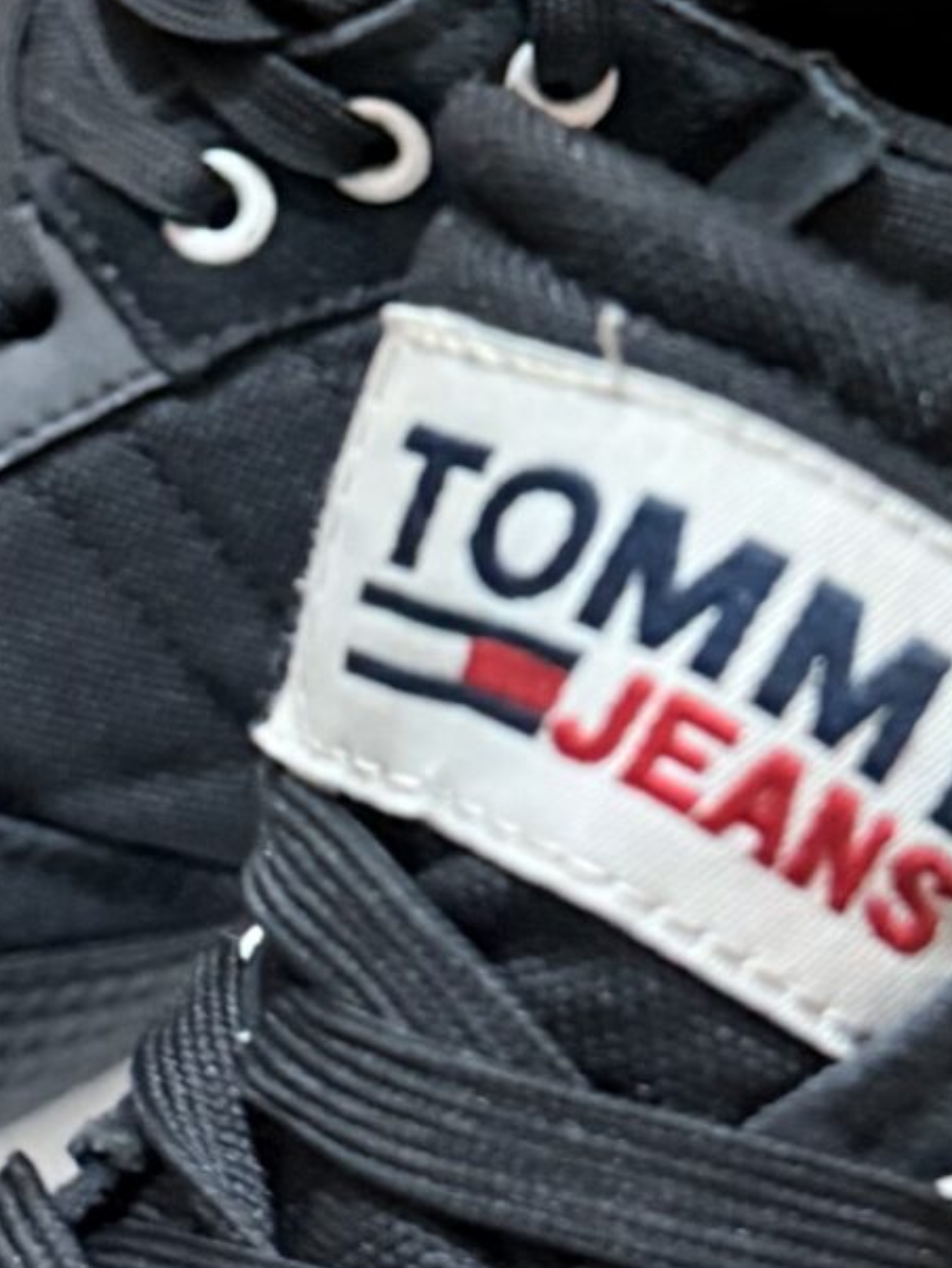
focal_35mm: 102
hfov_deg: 14.4
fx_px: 3738
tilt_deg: -26.7
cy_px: 114
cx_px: 847
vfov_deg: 18.9
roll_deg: +2.5
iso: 640
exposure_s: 1/50
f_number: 1.78
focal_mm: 6.76
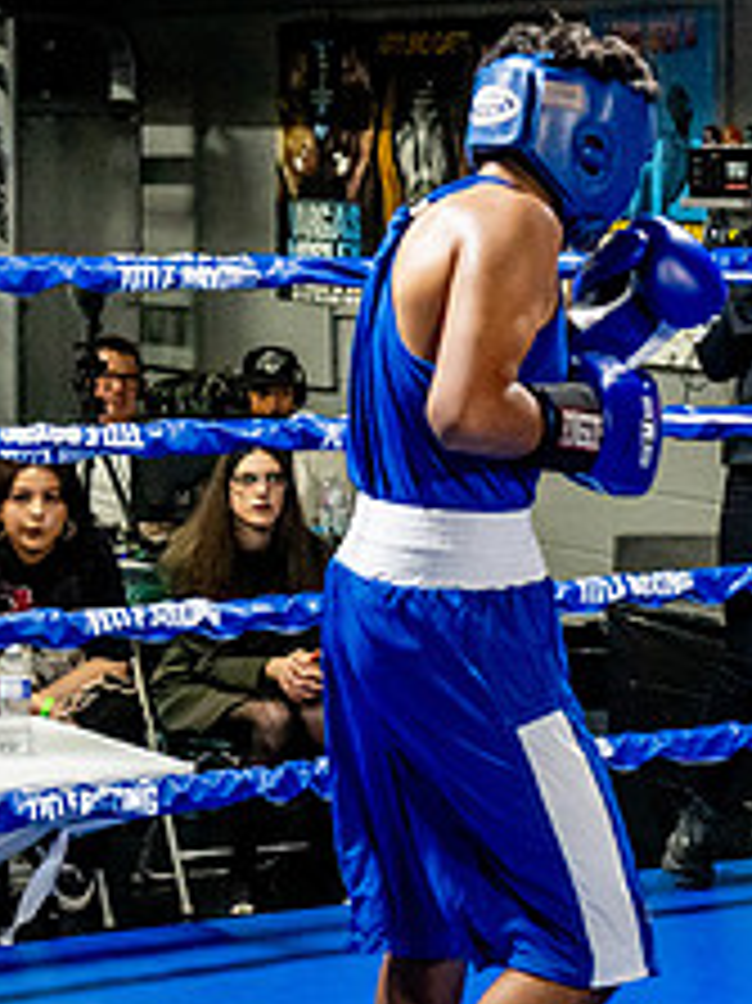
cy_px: 579
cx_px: 923
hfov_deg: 11.2
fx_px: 3769
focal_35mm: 130
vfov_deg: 15.2
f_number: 2.8
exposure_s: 1/800
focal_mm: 35
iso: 5000
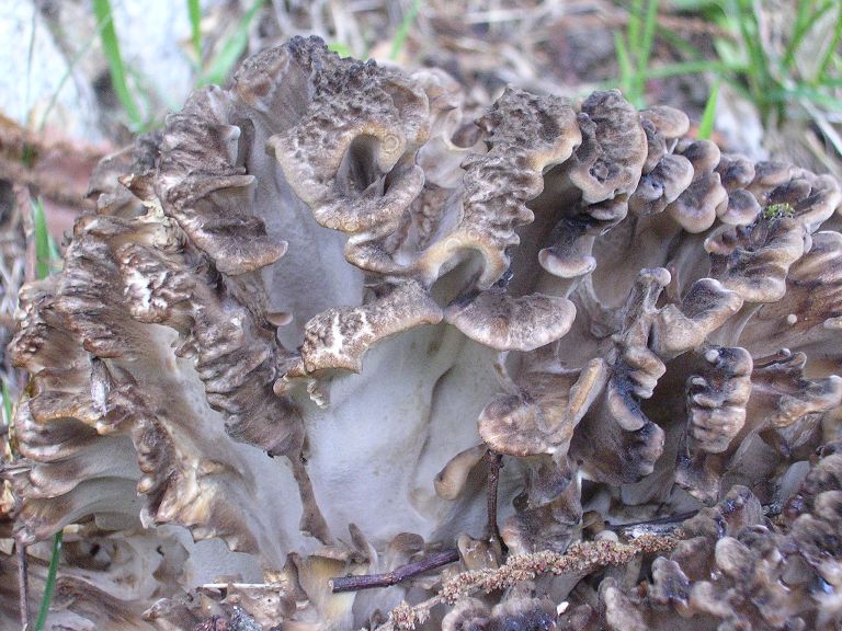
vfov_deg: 18.2
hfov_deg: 24.1
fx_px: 1970
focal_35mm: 81
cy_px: 316
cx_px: 421
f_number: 4
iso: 400
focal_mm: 12.3
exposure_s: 1/1.1
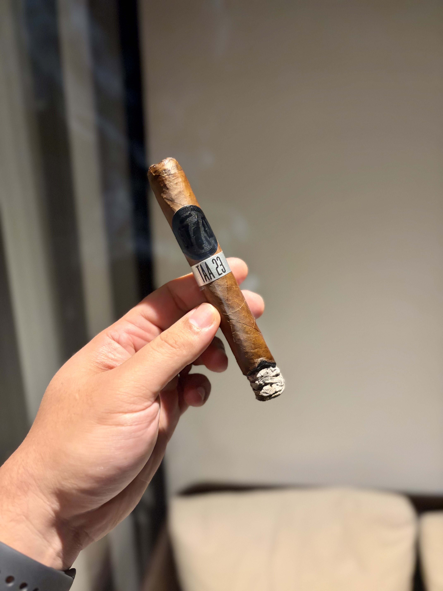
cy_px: 296
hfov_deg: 53.1
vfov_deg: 67.3
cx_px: 222
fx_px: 444
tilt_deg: -14.6
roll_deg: +2.3
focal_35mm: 26
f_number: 1.6
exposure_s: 1/60
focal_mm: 5.96
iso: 320
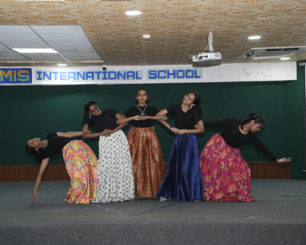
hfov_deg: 29.1
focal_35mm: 65
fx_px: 590
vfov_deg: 23.5
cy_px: 123
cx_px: 146
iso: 1600
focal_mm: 57.1
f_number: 4
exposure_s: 1/200
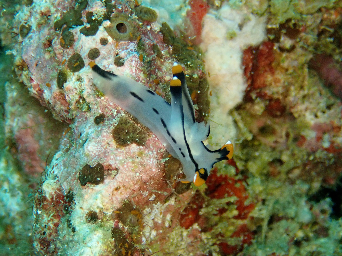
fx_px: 790
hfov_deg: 24.4
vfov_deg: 18.4
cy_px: 128
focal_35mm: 80
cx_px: 171
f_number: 13
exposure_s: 1/80
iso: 500
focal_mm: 14.41
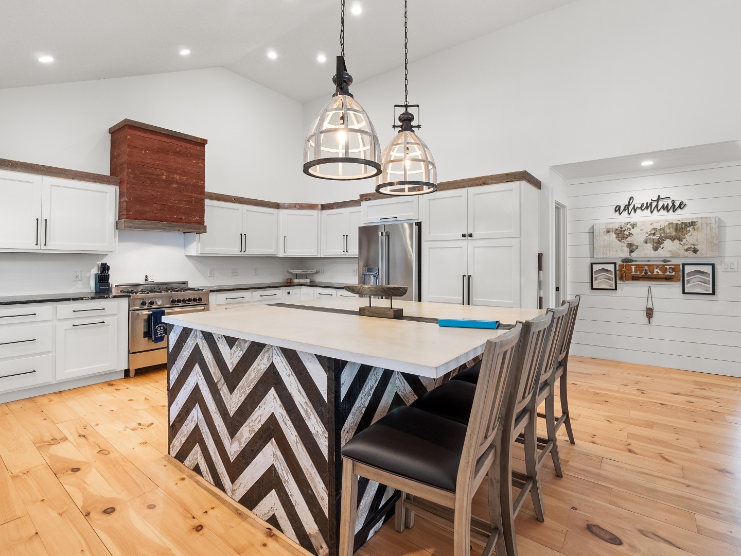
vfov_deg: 78.1
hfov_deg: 94.5
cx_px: 370
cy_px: 278
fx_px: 343
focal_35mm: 16
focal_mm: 8
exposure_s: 1/8
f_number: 5.6
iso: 400
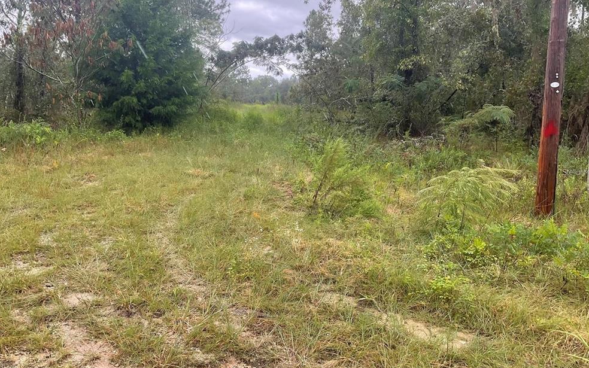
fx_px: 514
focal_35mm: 32
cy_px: 172
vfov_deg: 39.4
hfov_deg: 59.7
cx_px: 292
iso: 16
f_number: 1.8
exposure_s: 1/146
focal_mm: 3
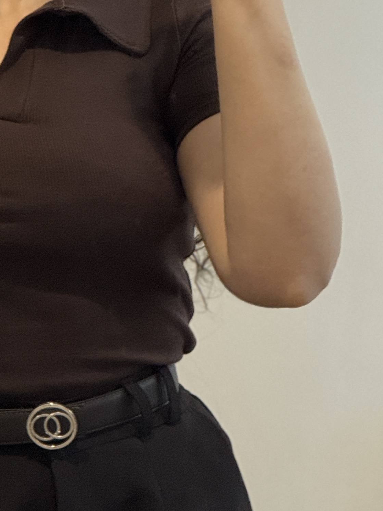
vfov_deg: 6.1
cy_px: 115
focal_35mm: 325
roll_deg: +0.6
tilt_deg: -9.6
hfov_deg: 4.6
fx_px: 4794
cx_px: -25
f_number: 2.8
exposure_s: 1/50
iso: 320
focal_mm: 15.66
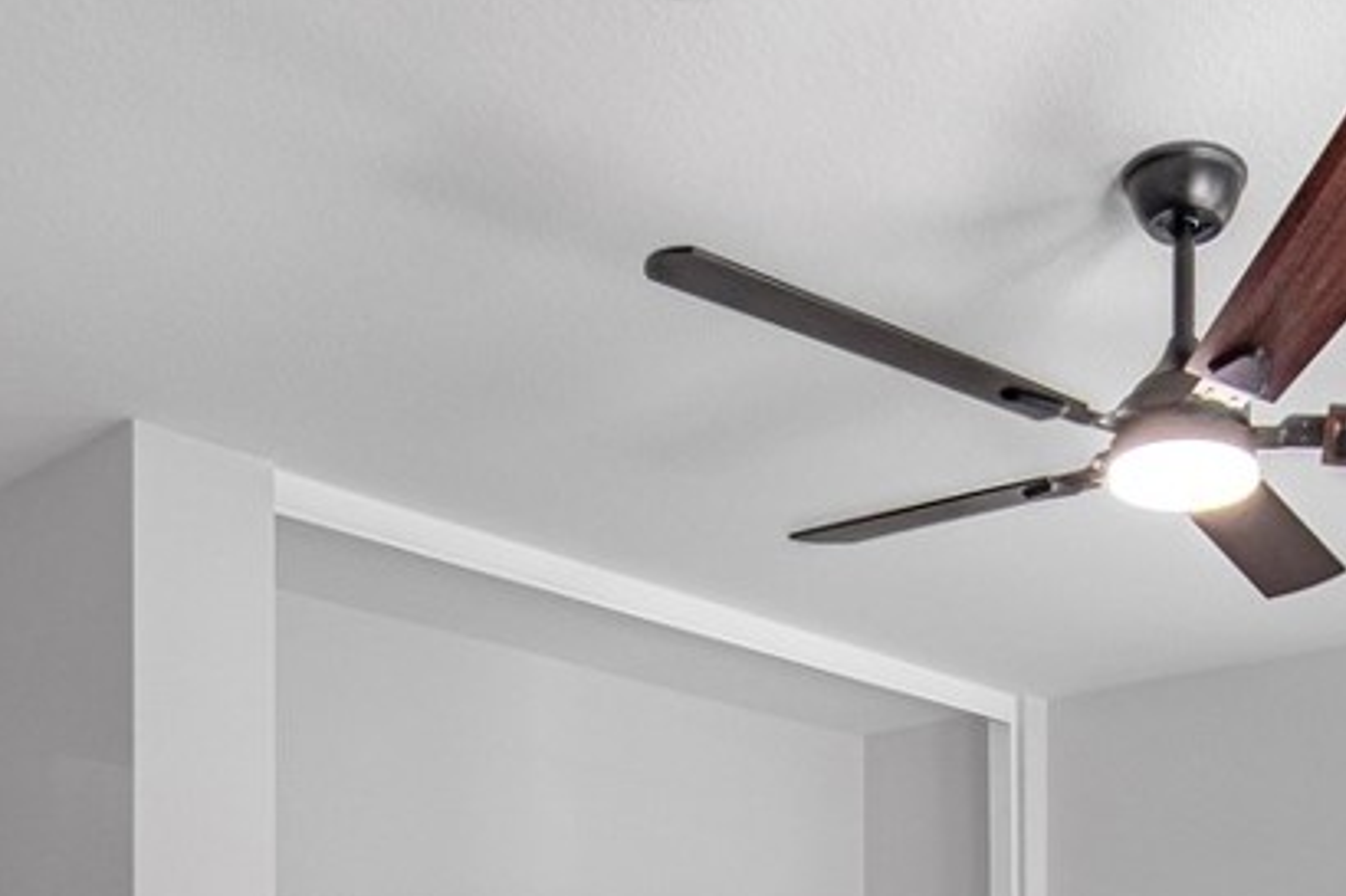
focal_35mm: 40
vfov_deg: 29.6
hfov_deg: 46.4
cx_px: 1037
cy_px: 1016
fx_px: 1495
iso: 400
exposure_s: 1/80
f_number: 8
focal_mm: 11
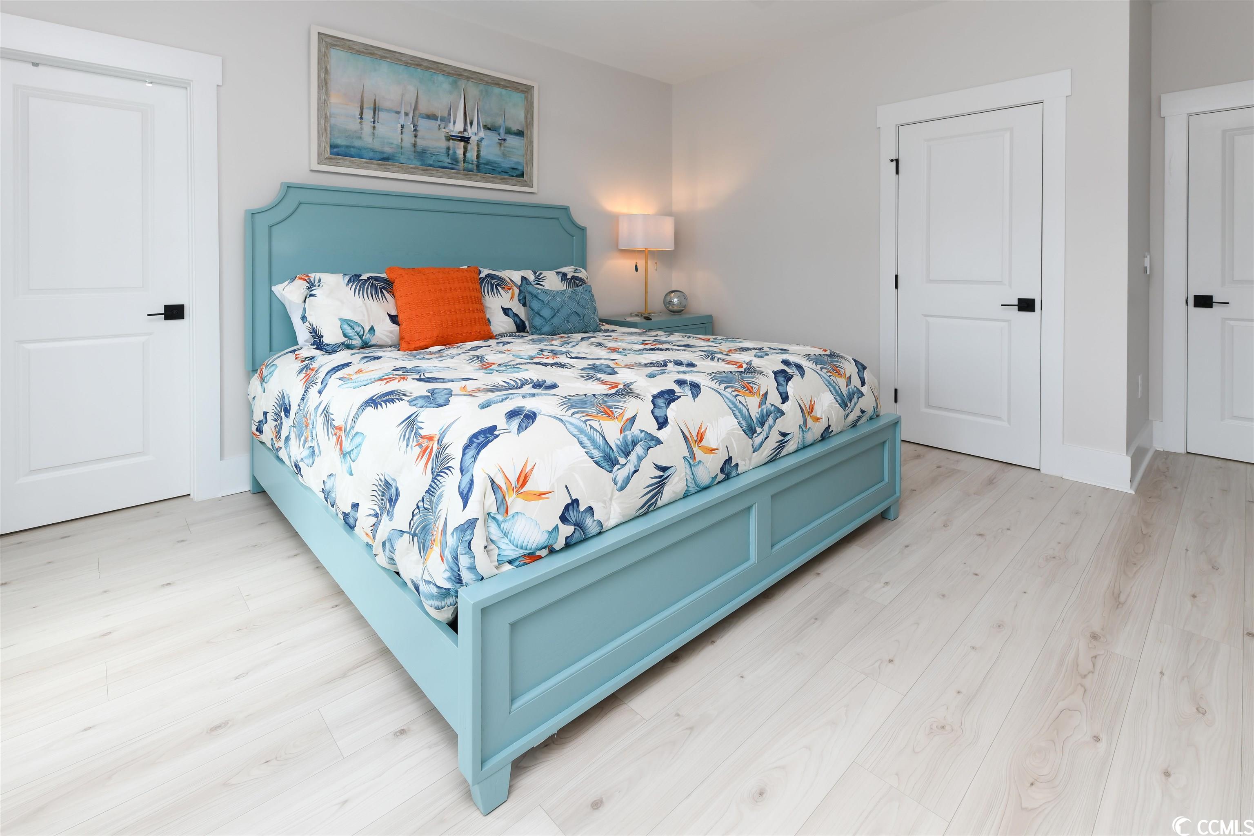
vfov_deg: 81.2
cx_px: 627
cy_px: 418
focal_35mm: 14
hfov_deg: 104.3
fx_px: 488
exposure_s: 1/30
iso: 100
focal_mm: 14
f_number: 6.3
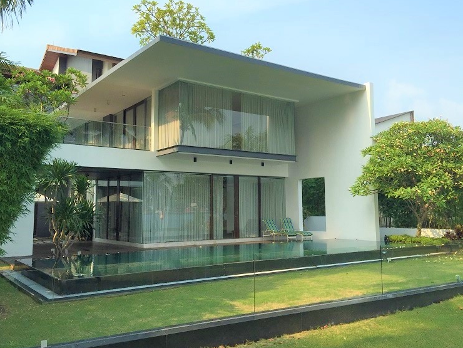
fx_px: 428
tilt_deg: +5.6
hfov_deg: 56.8
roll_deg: -1.9
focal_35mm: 32
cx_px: 234
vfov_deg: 44.2
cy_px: 168
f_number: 2.2
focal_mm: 4.15
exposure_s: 1/1364
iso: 32
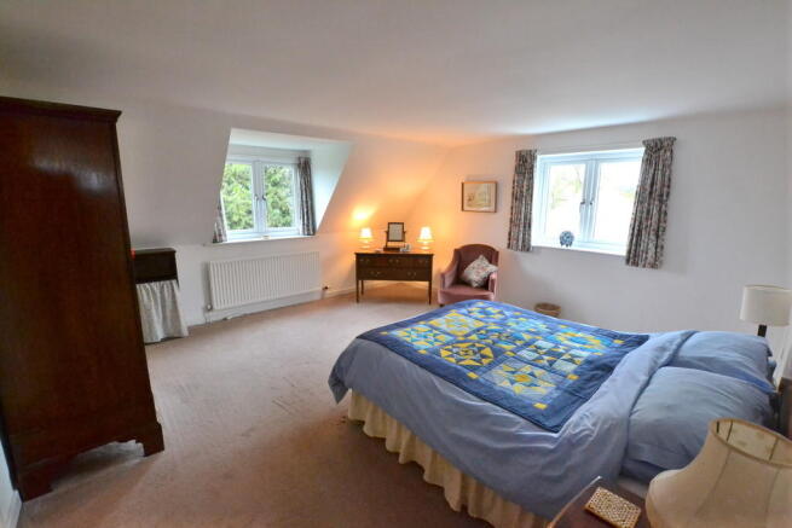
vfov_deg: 77.4
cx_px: 396
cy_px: 264
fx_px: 330
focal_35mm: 15
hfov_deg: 100.4
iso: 3200
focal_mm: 10
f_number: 8
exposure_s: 1/40
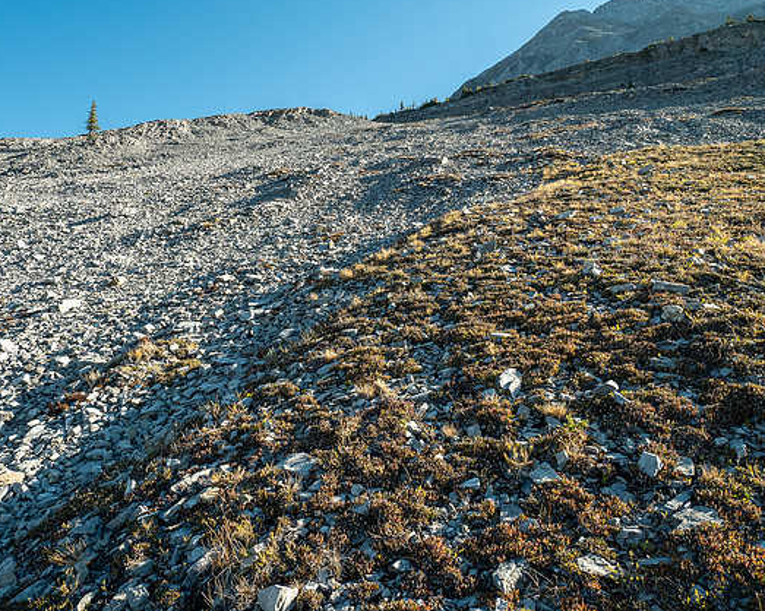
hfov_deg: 66.0
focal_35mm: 26
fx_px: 588
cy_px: 296
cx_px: 358
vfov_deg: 54.9
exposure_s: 1/125
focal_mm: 12
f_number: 8
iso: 200
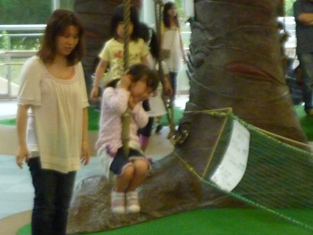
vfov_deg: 11.6
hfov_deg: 15.4
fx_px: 1157
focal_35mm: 128
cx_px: 148
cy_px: 113
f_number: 4.1
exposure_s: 1/40
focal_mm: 11
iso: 800
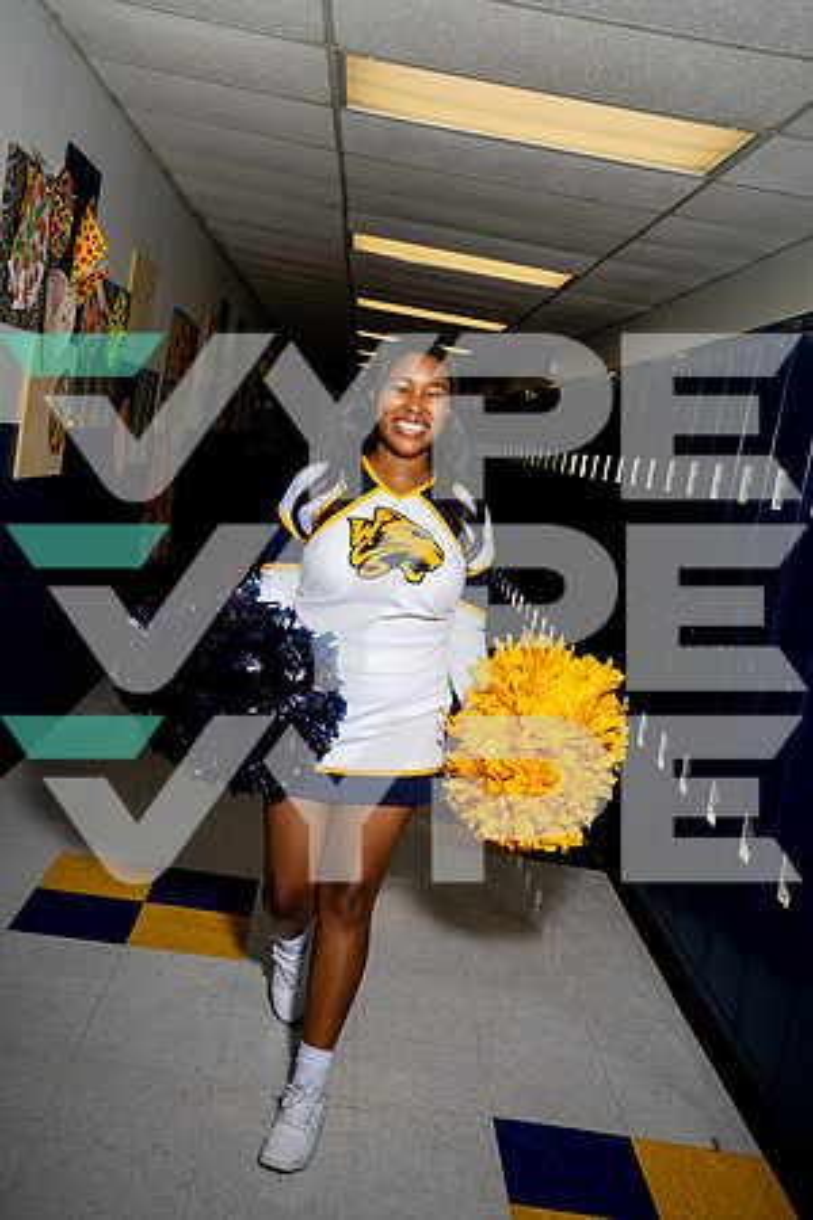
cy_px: 610
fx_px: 1287
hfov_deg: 35.1
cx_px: 406
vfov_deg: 50.7
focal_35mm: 38
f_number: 10
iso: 250
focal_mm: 38
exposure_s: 1/250
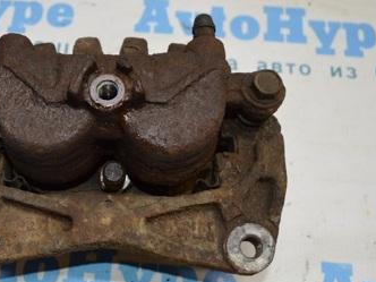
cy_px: 150
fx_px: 543
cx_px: 114
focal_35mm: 50
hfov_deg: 37.6
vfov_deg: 29.1
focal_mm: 18
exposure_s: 1/60
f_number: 3.5
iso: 400
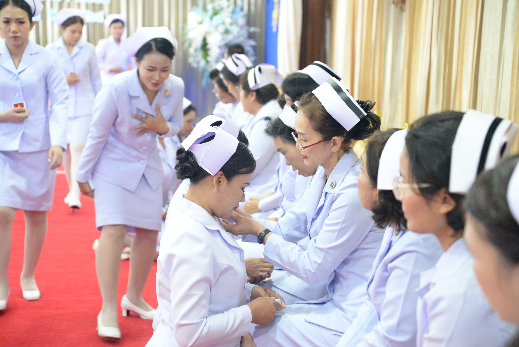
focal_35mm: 80
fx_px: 1154
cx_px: 260
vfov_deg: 17.1
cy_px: 174
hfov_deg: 25.4
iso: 6400
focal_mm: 80
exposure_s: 1/80
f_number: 4.5
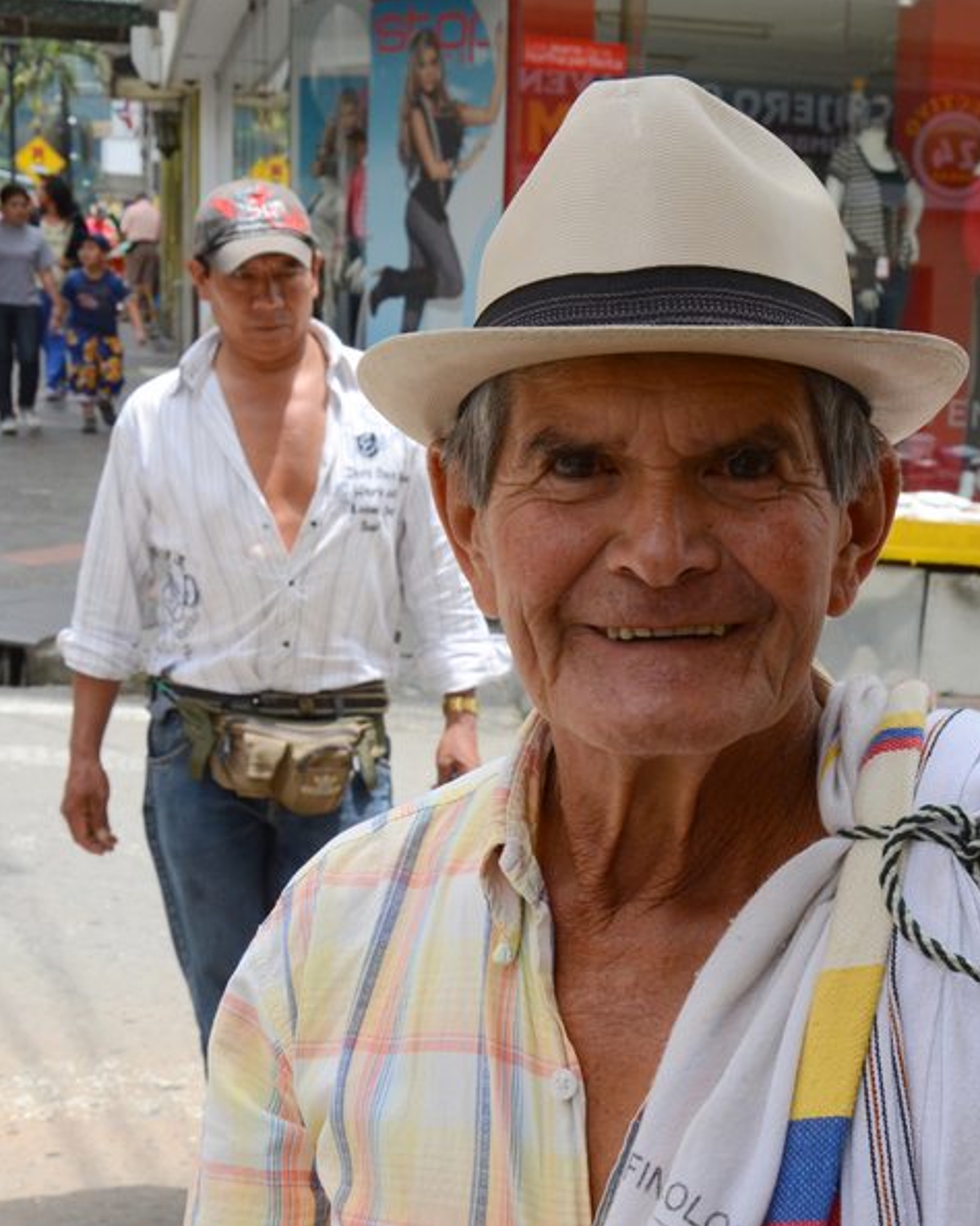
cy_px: 612
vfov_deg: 29.6
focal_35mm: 64
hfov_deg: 23.6
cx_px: 726
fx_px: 2322
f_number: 10
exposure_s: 1/400
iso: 500
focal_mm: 30
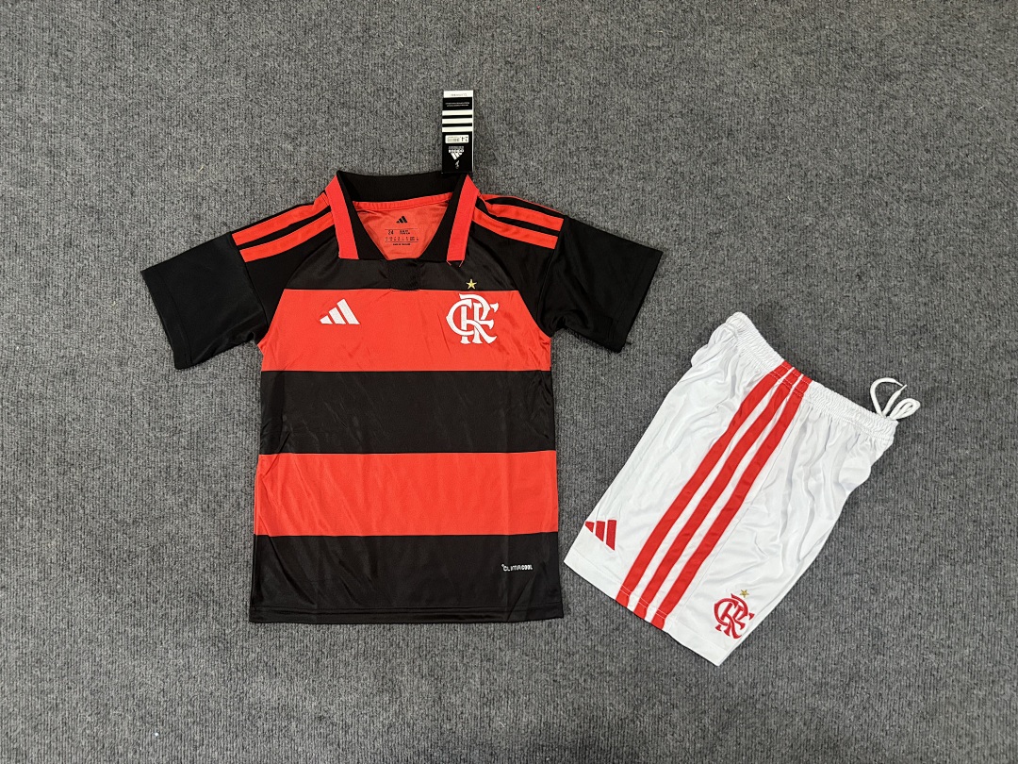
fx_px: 706
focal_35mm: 24
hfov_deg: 71.6
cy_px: 382
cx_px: 509
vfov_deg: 56.8
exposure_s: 1/50
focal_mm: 6.76
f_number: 1.78
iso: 640
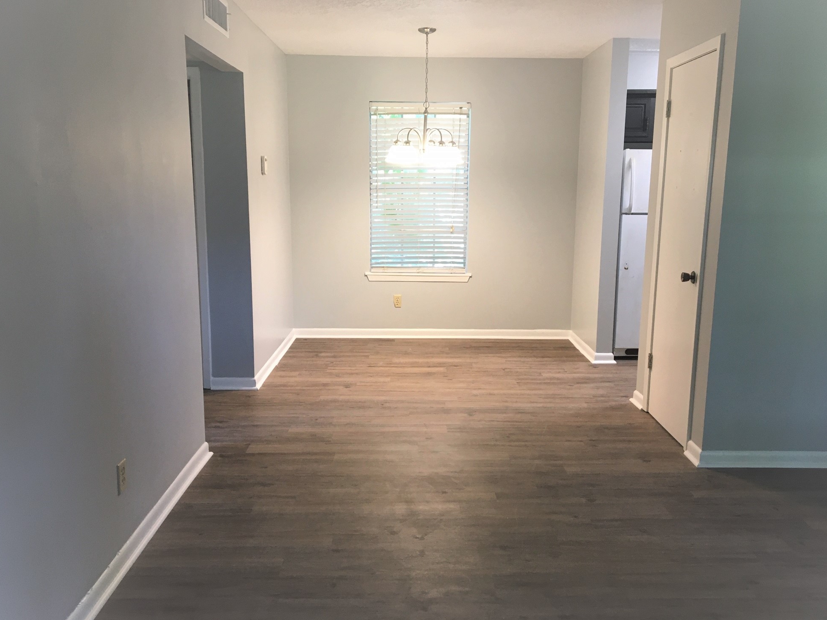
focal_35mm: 30
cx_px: 423
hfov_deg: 60.0
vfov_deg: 46.8
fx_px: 717
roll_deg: -0.7
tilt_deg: -9.6
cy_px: 306
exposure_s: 1/30
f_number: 2.2
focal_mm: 4.15
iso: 80
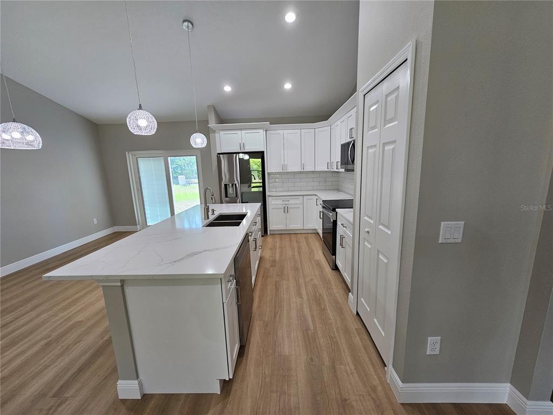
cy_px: 208
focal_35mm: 13
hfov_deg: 106.2
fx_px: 208
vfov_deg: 89.9
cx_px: 276
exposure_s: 1/60
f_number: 2.2
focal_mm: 2.2
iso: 80
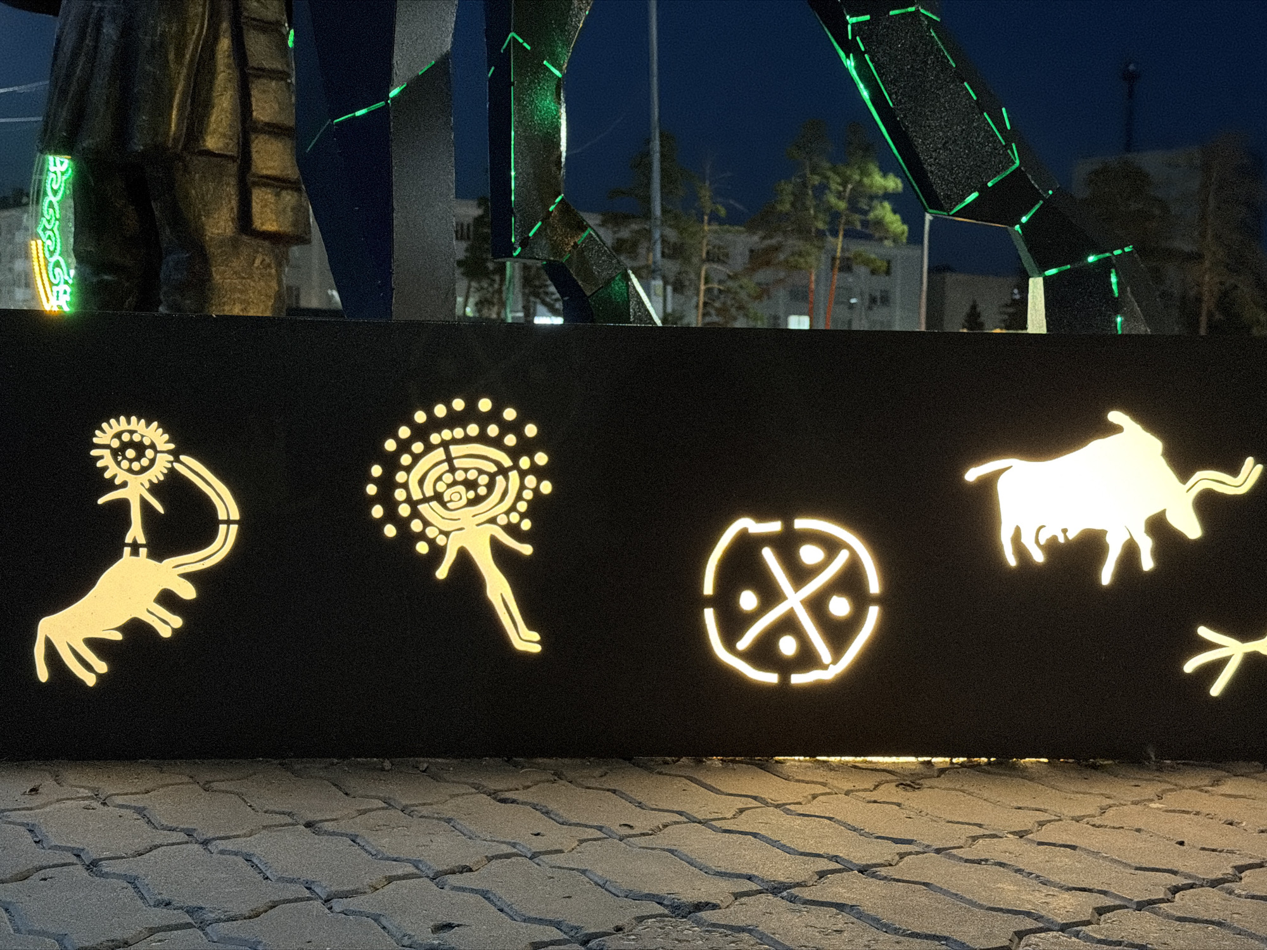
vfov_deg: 30.3
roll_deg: -0.7
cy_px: 475
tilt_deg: -3.7
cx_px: 634
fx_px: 1757
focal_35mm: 48
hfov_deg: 39.7
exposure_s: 1/25
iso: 640
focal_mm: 6.76
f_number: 1.78
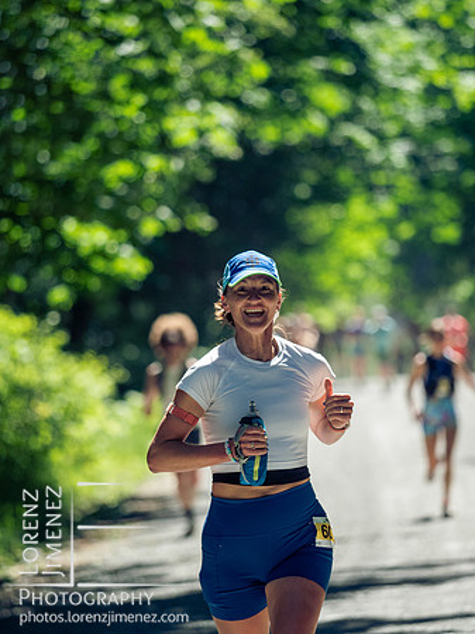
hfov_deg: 5.0
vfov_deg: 6.6
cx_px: 238
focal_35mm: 300
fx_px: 5494
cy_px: 317
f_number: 2.8
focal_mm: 150
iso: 800
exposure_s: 1/2500
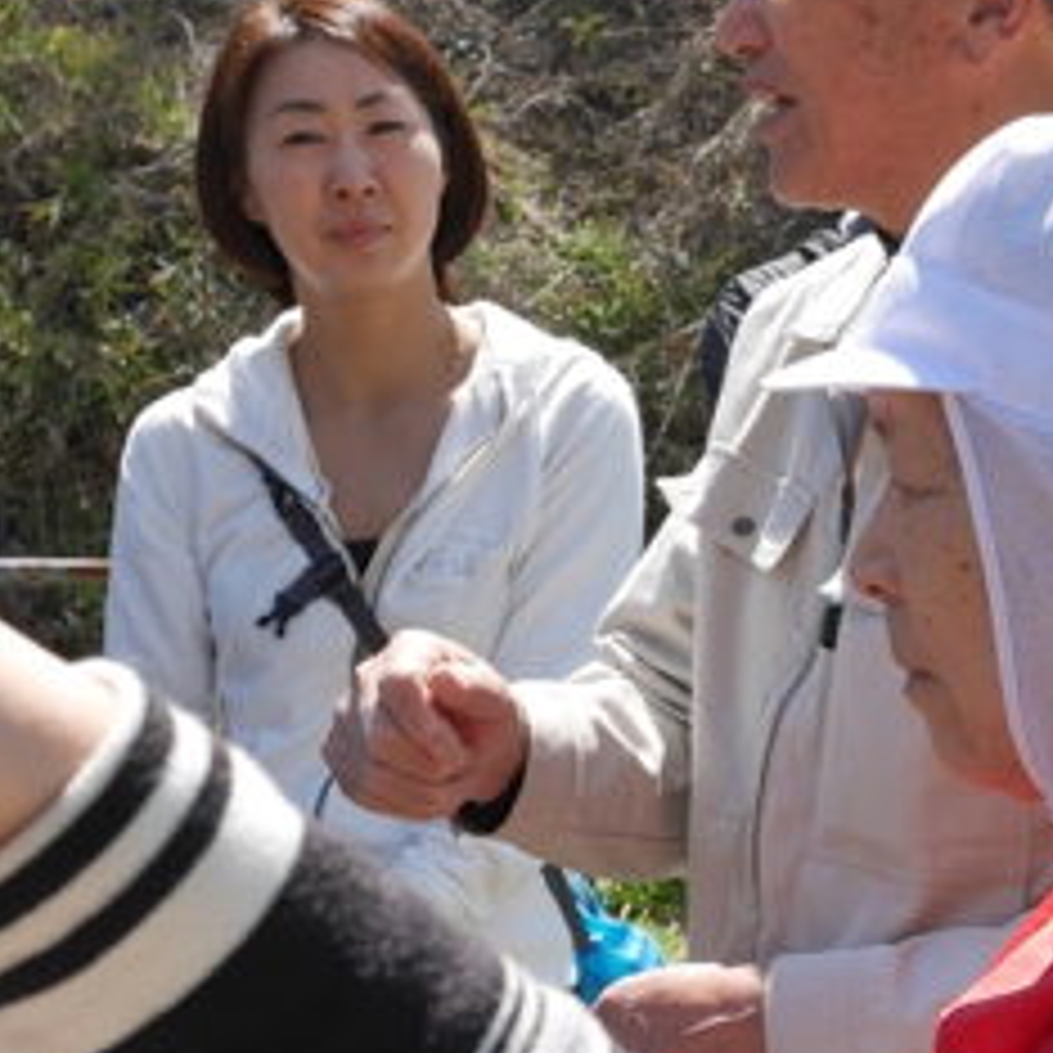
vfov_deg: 19.9
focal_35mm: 87
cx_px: 932
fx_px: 2994
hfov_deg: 19.6
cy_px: 508
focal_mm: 18
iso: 200
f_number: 7.1
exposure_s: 1/250
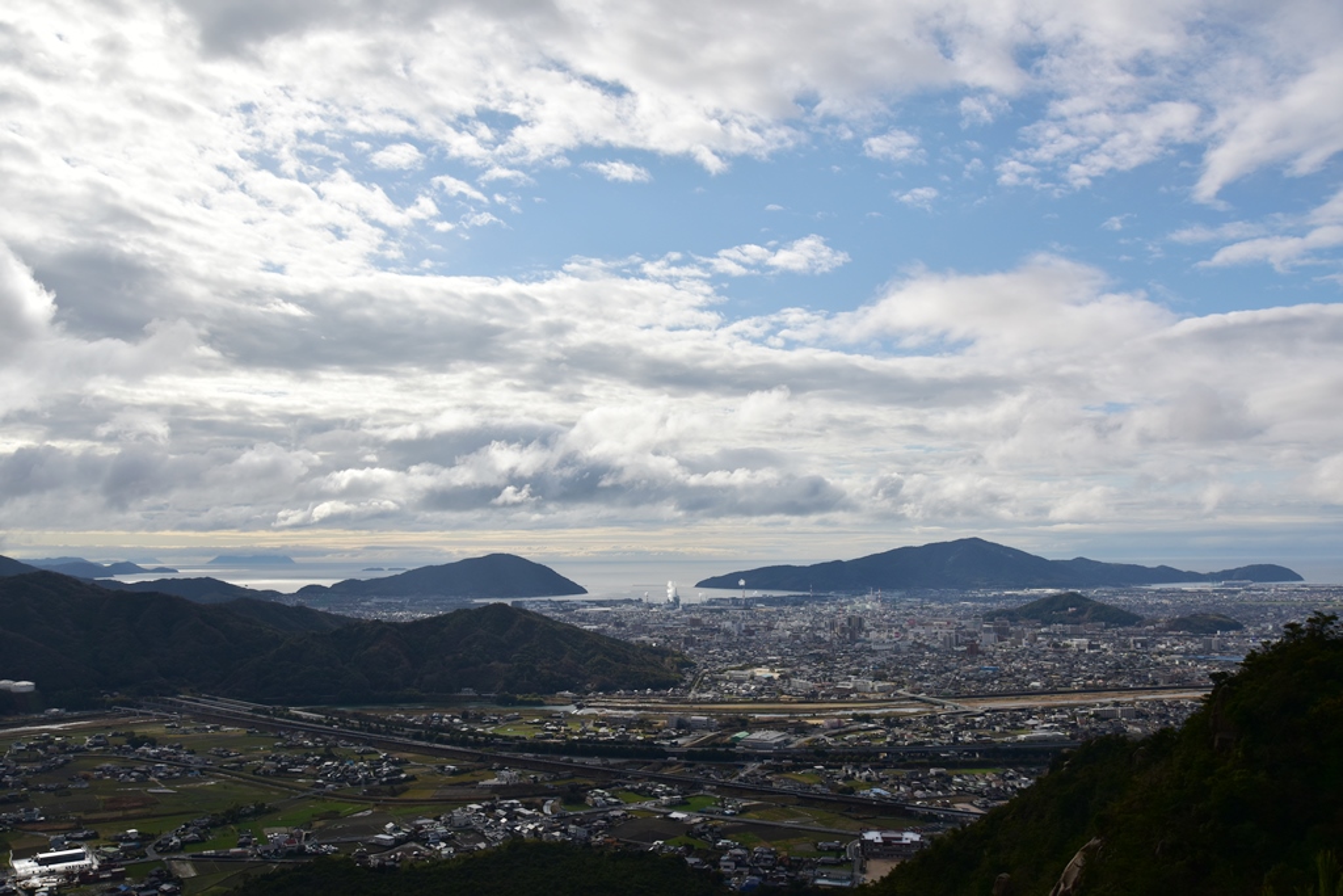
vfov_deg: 42.3
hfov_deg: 60.3
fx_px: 1157
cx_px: 672
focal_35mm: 31
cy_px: 448
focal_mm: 31
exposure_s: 1/1600
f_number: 8
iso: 200
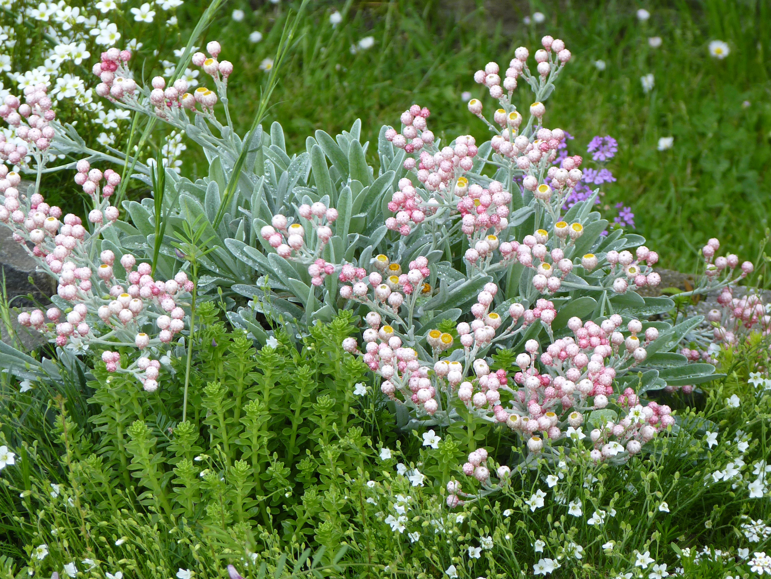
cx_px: 386
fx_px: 4566
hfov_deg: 9.7
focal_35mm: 205
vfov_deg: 7.2
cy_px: 290
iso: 80
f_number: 3.7
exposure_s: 1/80
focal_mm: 36.4
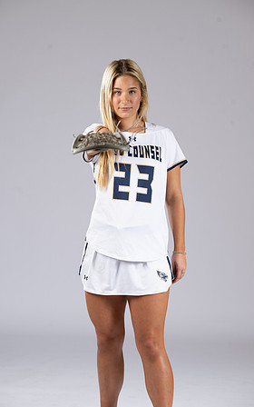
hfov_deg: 10.2
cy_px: 204
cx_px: 122
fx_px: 1418
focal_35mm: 128
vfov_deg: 16.3
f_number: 6.3
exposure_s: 1/200
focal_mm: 125
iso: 250
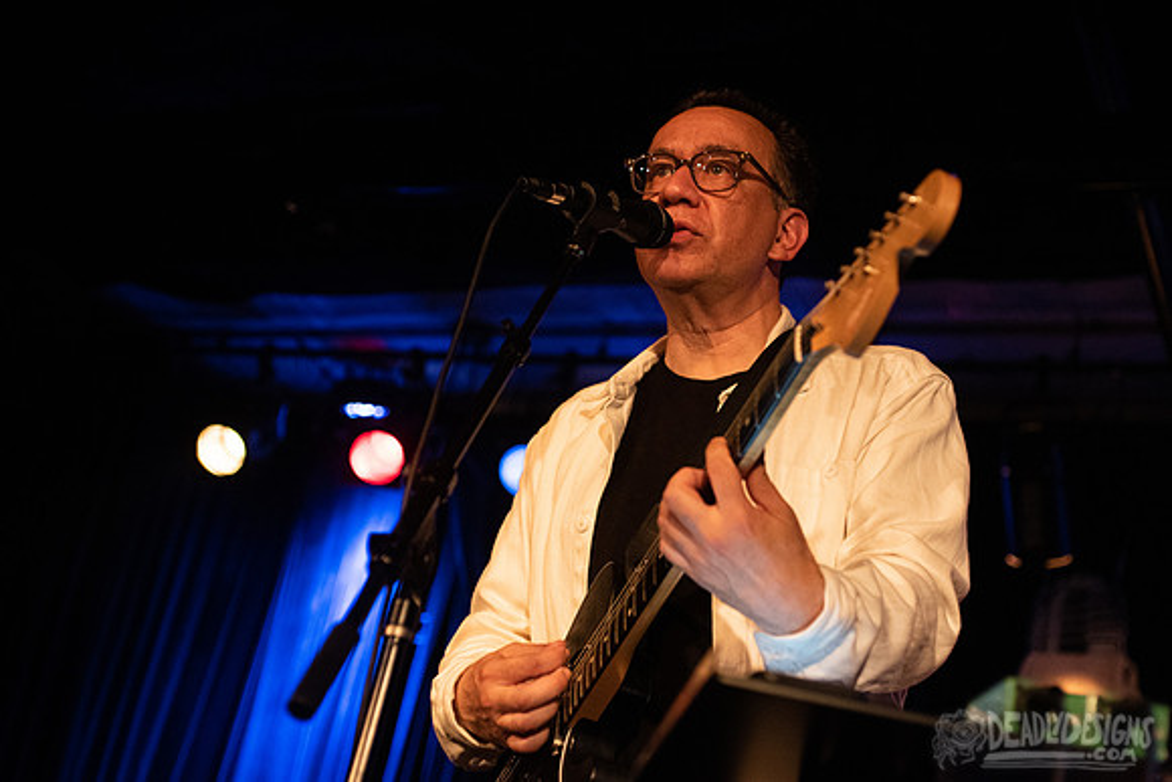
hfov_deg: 31.2
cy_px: 353
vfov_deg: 21.1
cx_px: 650
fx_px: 2095
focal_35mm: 64
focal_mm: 58
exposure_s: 1/125
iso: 3200
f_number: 3.2
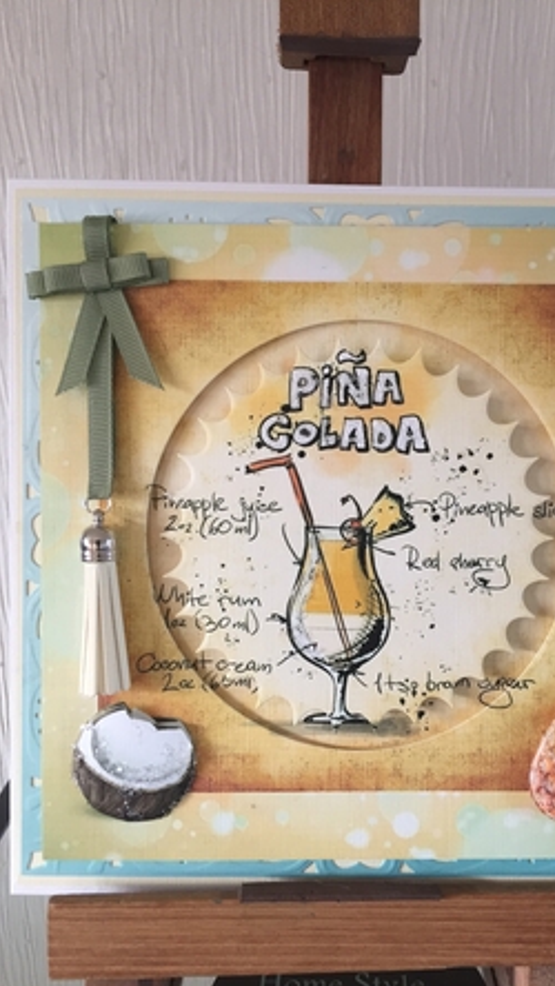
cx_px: 370
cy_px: 493
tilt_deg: -16.5
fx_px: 837
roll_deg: -1.6
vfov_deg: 61.0
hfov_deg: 36.3
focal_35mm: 32
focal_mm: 4.15
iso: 100
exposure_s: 1/33
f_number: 2.2
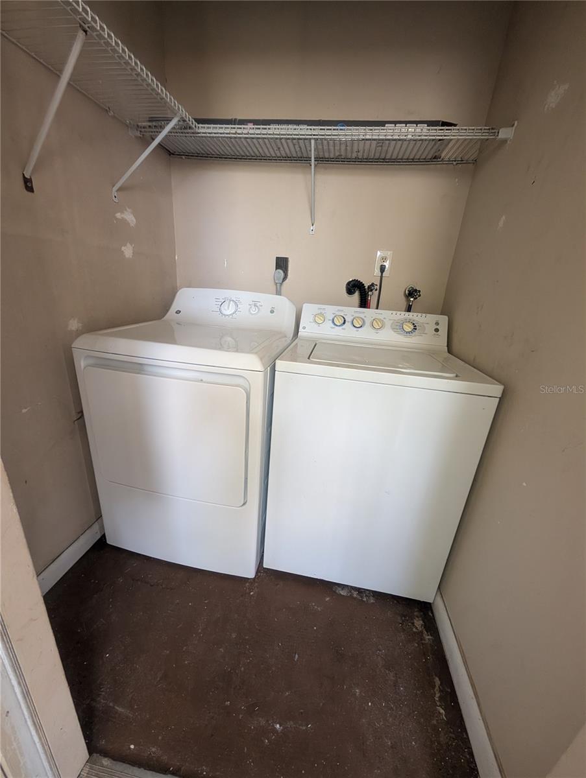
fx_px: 270
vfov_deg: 110.5
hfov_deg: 94.6
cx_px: 293
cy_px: 389
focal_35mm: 12
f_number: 1.7
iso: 300
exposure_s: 1/60
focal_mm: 2.02
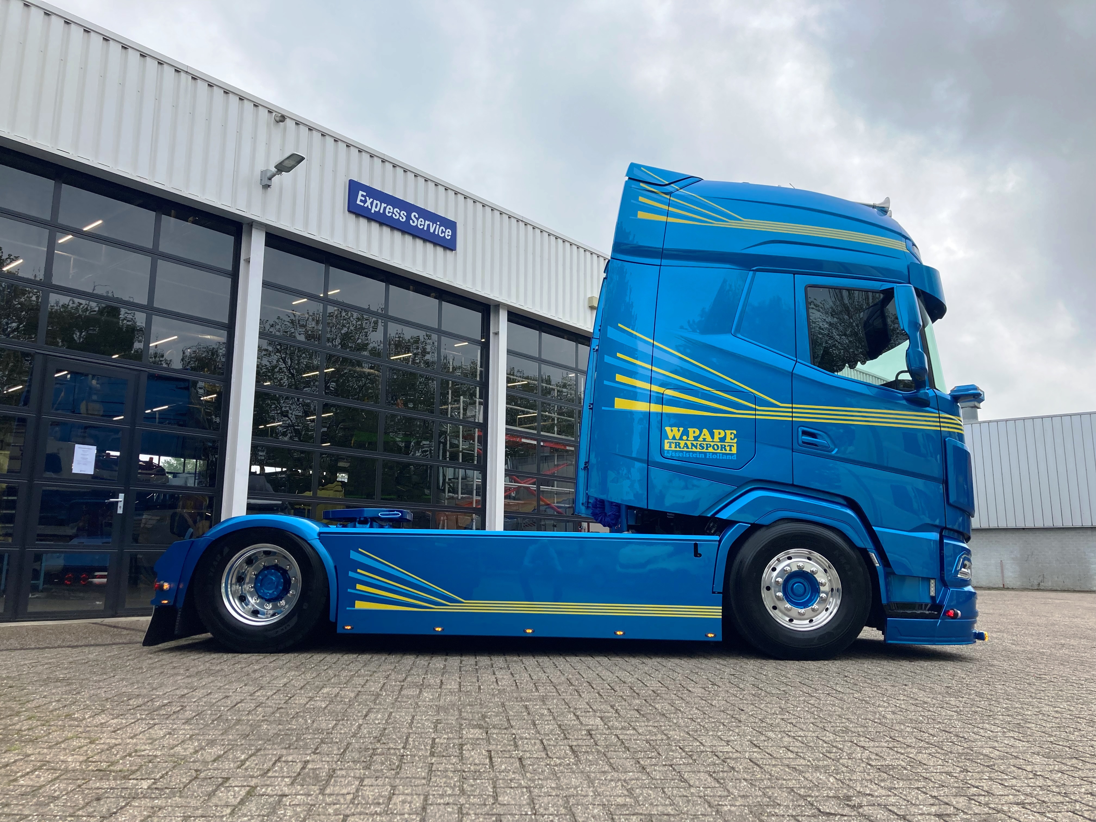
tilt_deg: +11.4
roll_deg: -0.8
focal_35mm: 28
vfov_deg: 49.7
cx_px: 548
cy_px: 411
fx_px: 887
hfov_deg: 63.4
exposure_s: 1/1350
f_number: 1.8
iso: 20
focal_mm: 3.99
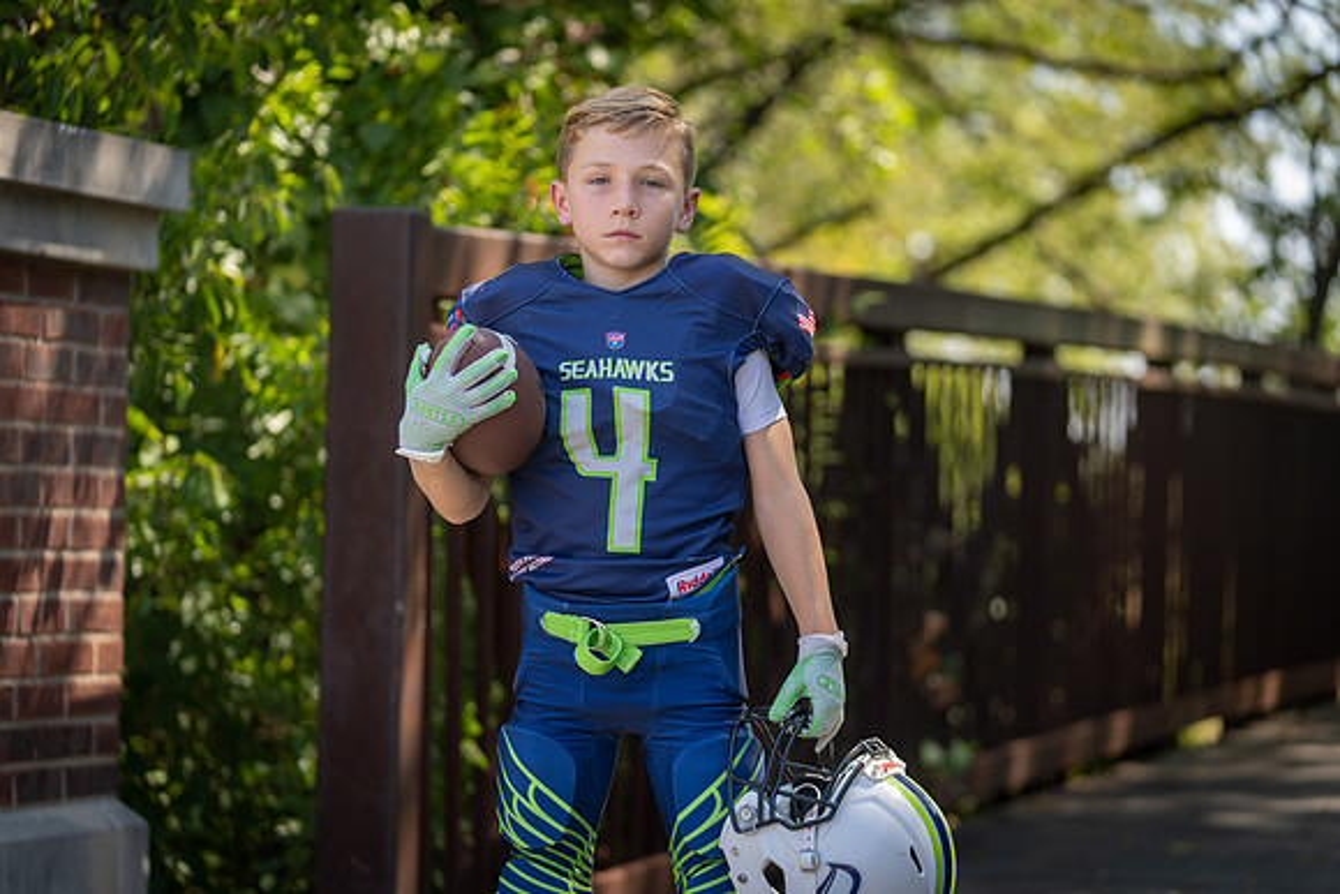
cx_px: 670
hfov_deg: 19.3
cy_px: 447
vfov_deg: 12.9
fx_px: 3946
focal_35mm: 106
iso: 100
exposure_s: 1/320
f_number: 2.8
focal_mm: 106
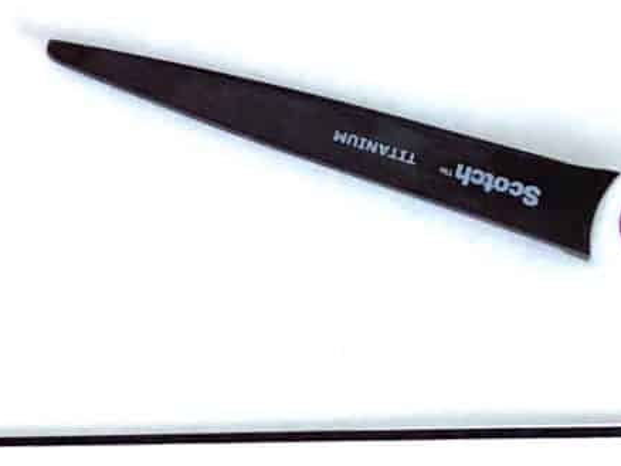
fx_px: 4362
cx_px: -52
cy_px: 538
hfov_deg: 8.1
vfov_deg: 6.1
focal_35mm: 243
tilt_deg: -86.6
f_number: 2
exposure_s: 1/122
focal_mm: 6
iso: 160
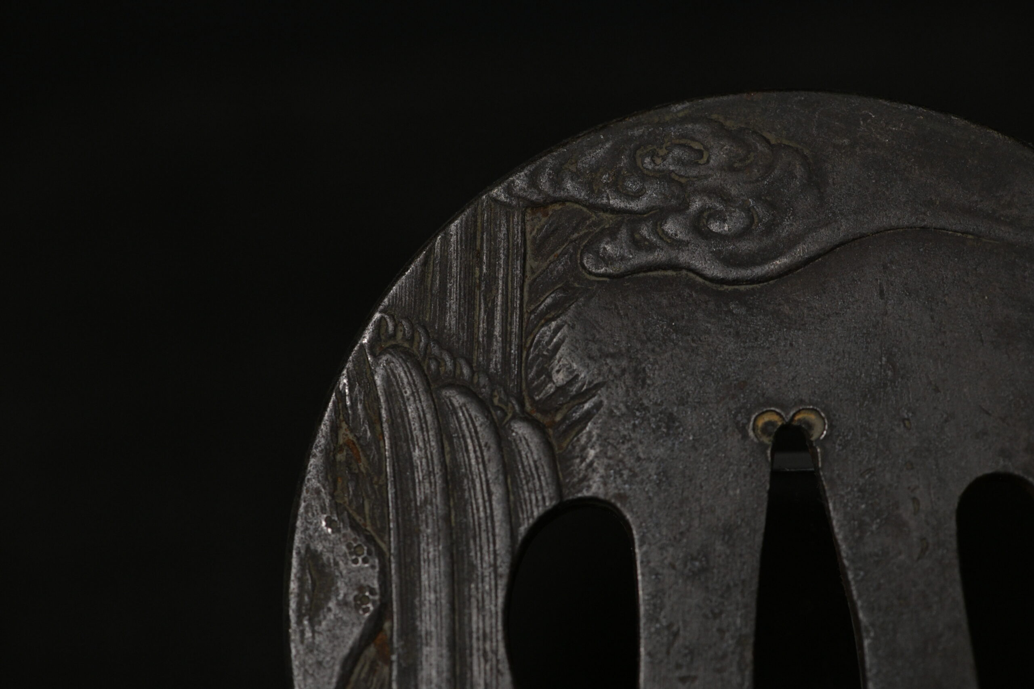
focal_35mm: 105
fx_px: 3016
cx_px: 517
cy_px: 344
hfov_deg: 19.5
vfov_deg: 13.0
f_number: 9
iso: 2500
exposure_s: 1/125
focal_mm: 105
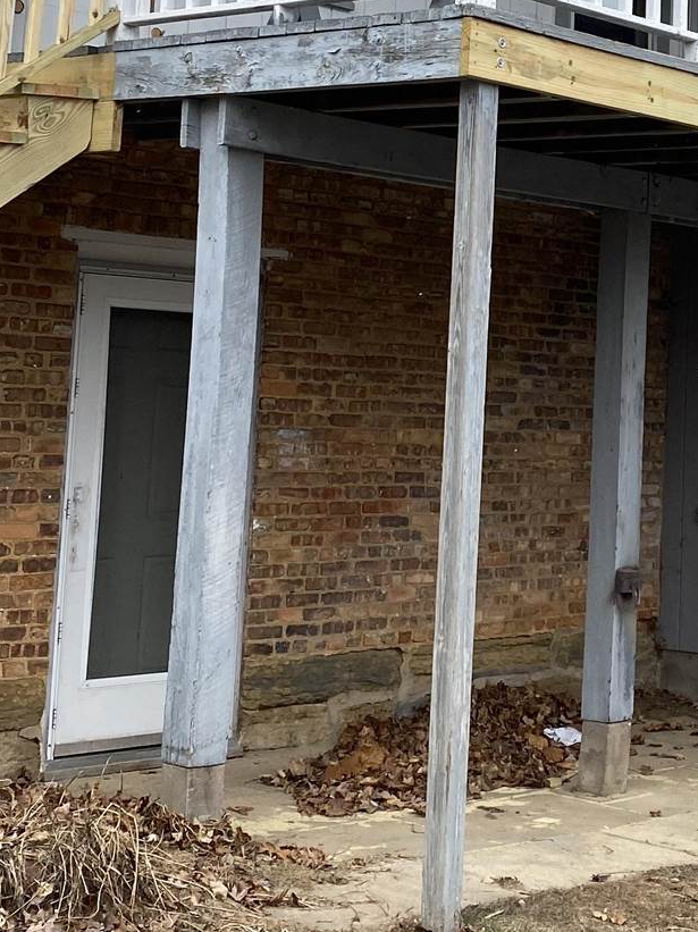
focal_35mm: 73
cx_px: 688
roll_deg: -2.1
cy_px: 179
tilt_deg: +6.9
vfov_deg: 26.2
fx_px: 1964
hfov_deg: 19.6
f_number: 1.8
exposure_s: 1/782
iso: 32
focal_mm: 4.25
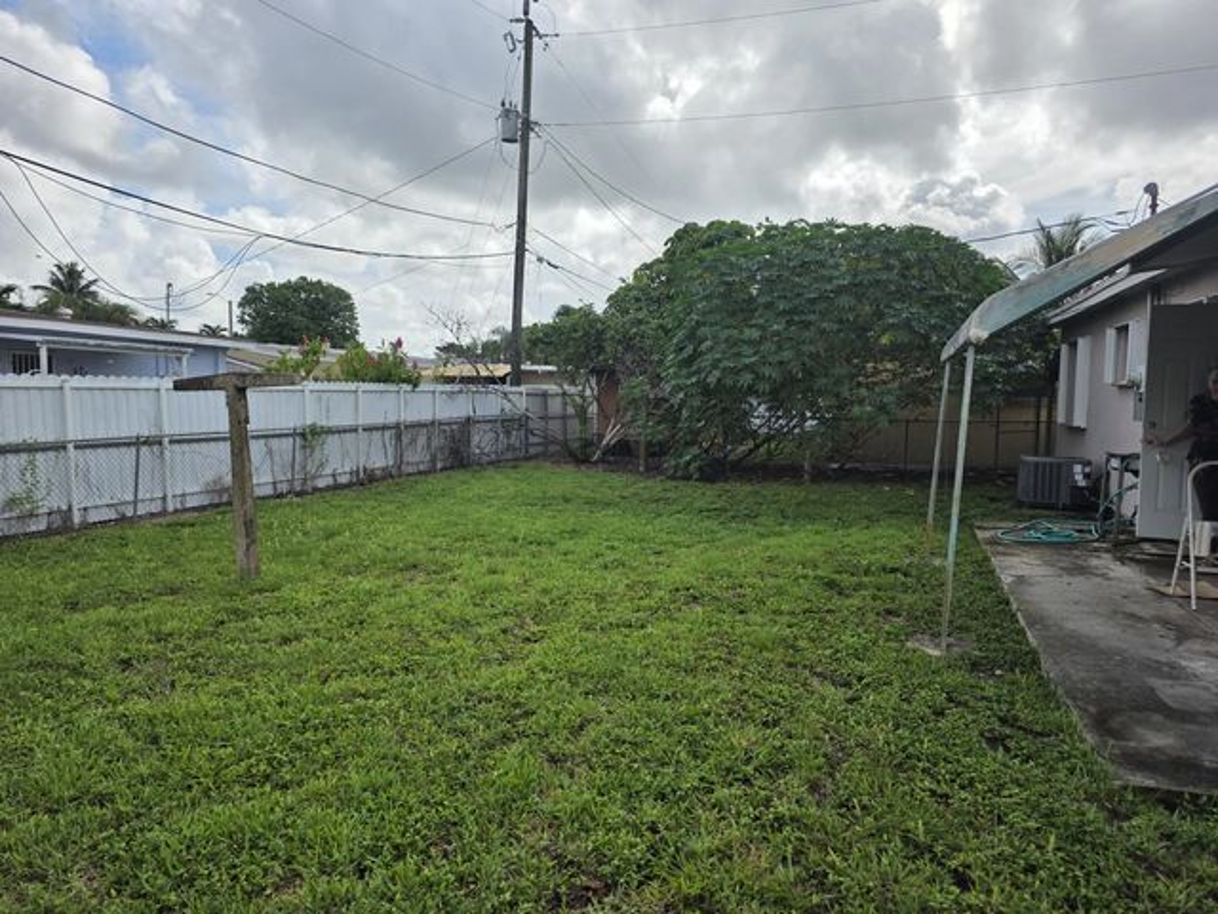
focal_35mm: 23
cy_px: 457
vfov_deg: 58.9
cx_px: 609
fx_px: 809
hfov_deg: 73.9
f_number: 1.7
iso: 80
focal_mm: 6.3
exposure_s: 1/7626
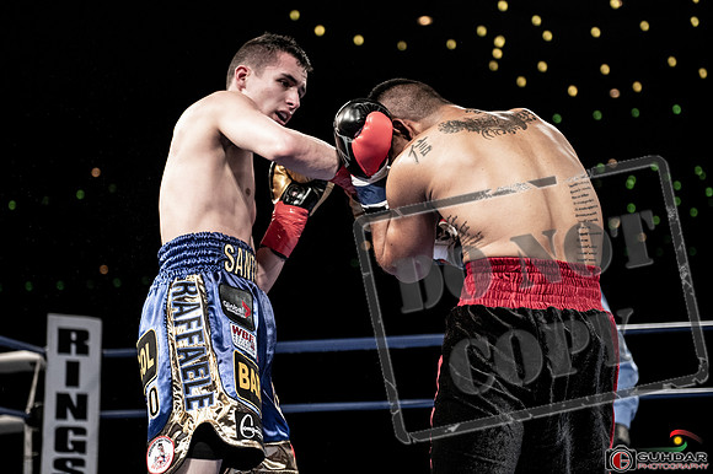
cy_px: 209
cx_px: 316
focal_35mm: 78
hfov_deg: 26.0
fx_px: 1545
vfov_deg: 17.5
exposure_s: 1/1000
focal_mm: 70
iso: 2000
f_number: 2.8
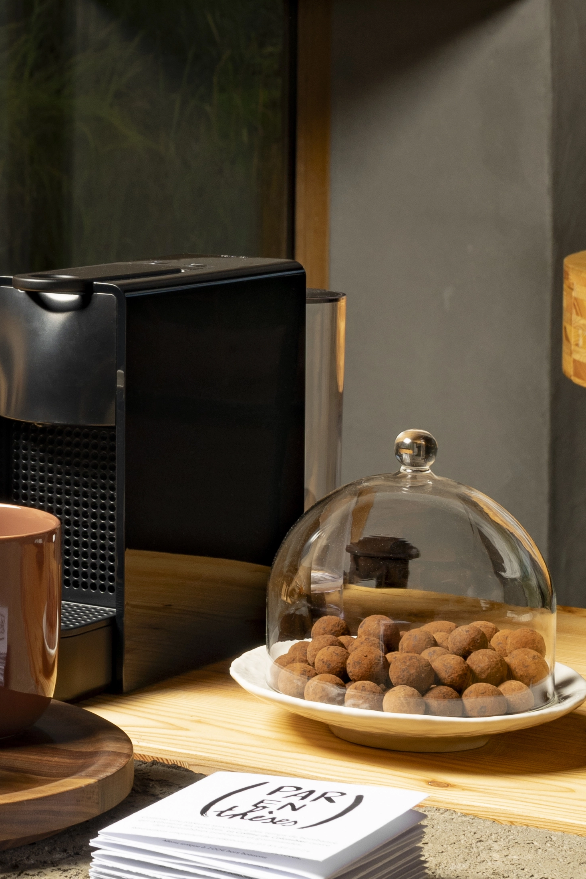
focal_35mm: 116
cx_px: -384
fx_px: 2832
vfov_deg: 17.5
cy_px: 165
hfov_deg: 11.2
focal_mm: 32
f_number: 11
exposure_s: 1/160
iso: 100
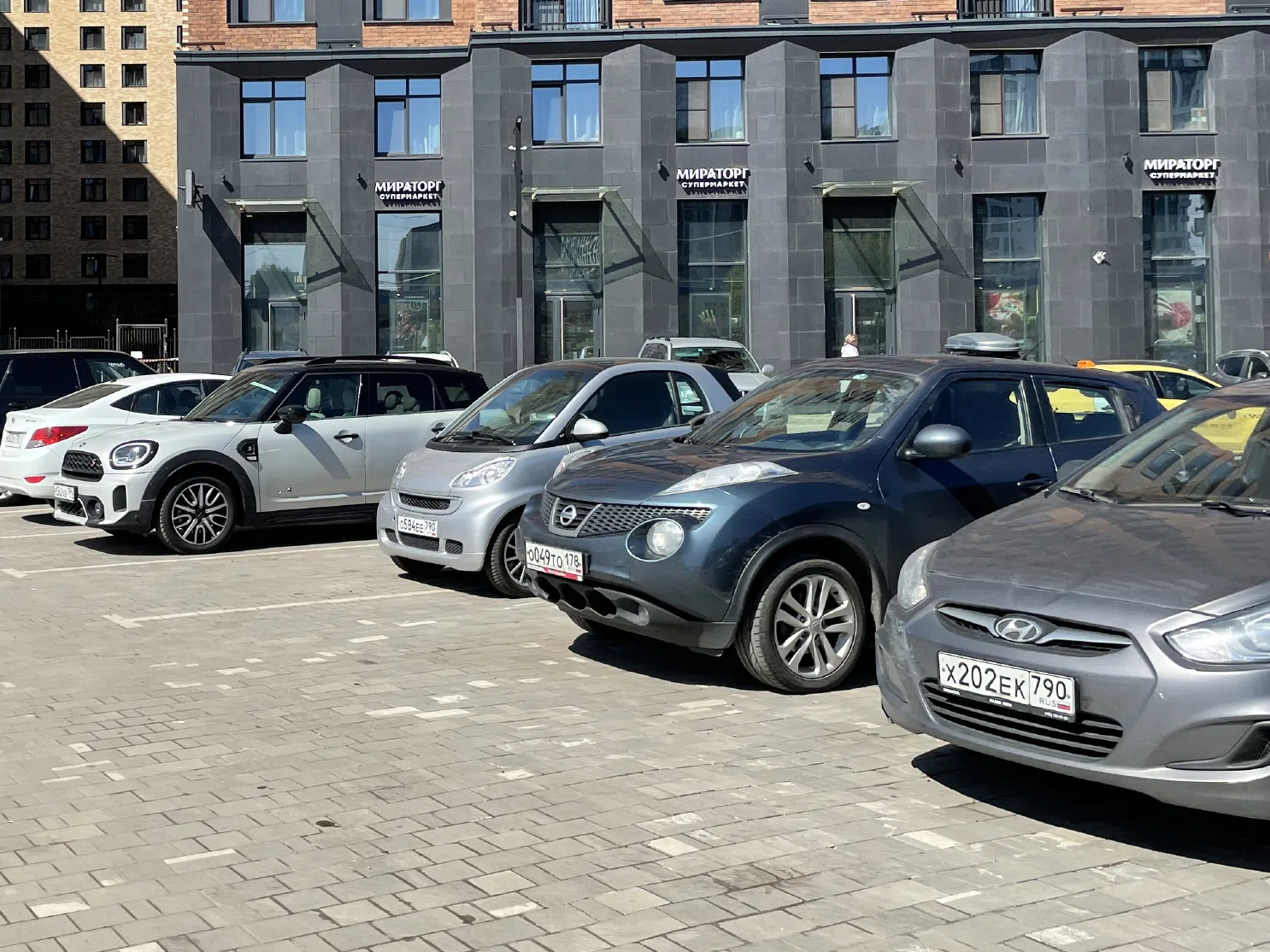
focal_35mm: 42
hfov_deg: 43.7
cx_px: 363
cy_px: 301
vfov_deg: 34.0
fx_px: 1541
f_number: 1.6
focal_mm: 4.2
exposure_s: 1/2747
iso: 32
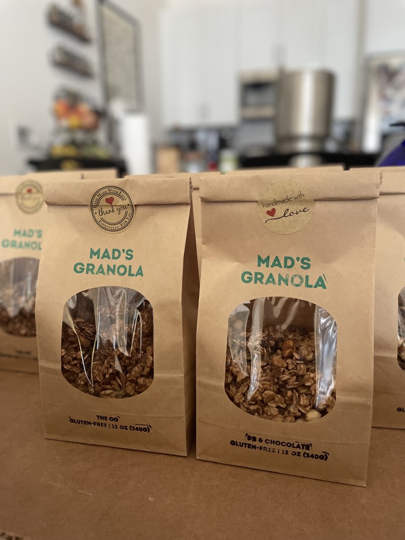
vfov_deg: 67.3
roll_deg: +1.5
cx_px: 202
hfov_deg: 53.1
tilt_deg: -13.7
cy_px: 270
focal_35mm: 26
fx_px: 406
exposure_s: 1/60
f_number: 1.6
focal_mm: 4.2
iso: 400
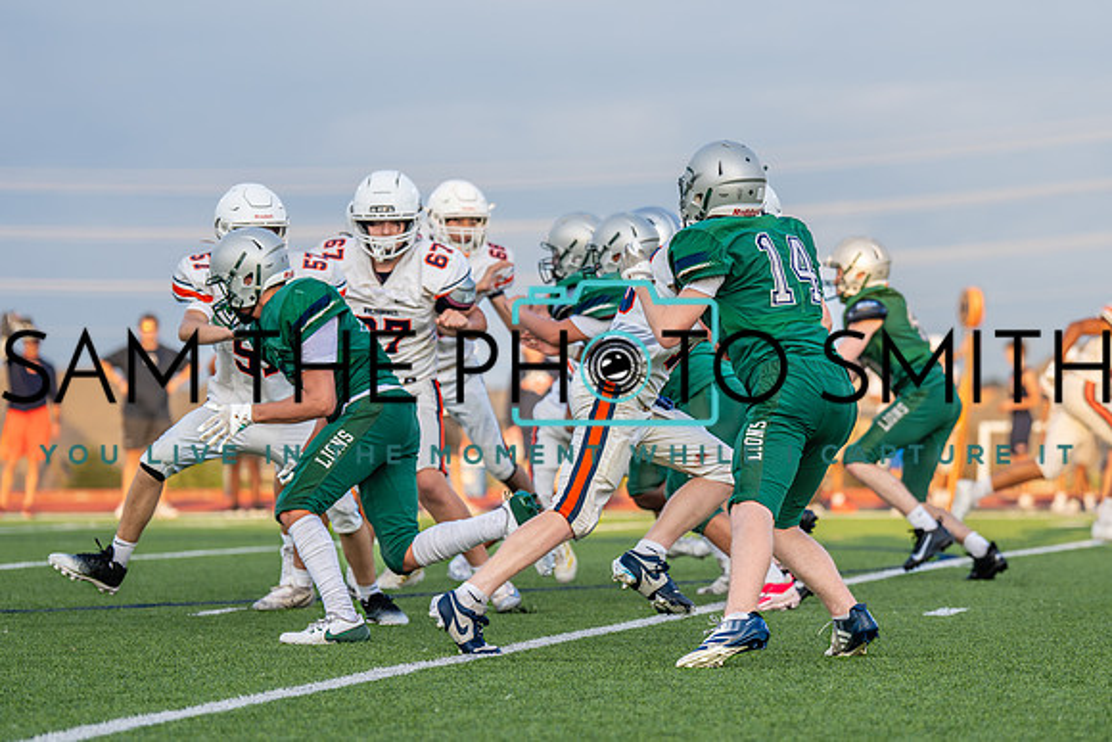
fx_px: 5314
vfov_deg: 8.0
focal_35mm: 172
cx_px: 685
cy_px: 384
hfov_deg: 11.9
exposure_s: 1/2000
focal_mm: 125
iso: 500
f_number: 2.8
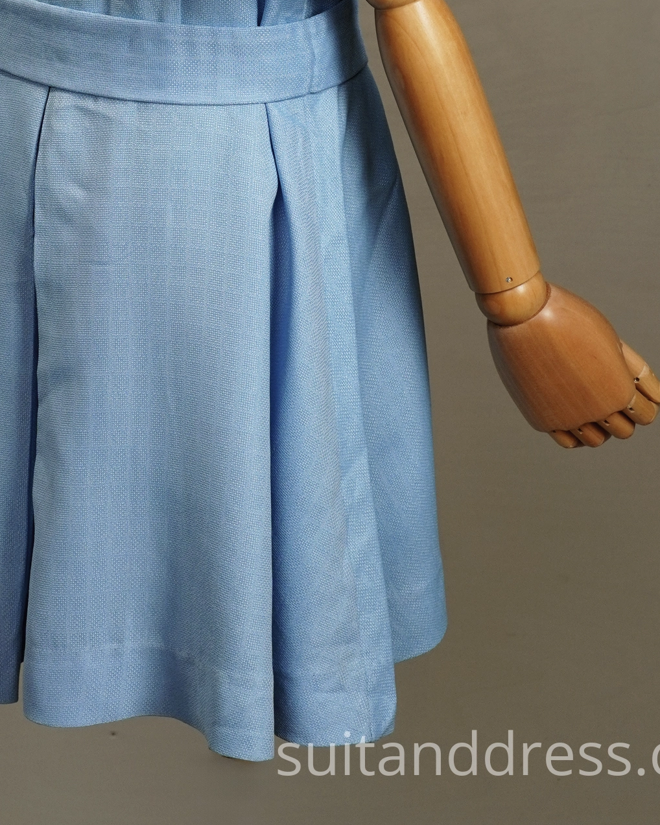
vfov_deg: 18.1
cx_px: 196
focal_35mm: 102
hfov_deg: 15.1
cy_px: -91
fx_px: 2490
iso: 400
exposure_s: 1/50
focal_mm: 32
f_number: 8
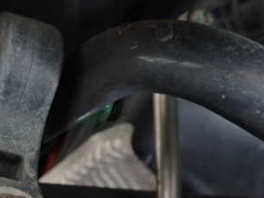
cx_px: 0
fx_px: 465
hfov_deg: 29.6
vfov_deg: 23.4
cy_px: 174
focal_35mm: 61
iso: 1000
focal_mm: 5.4
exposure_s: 1/8
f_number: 2.3
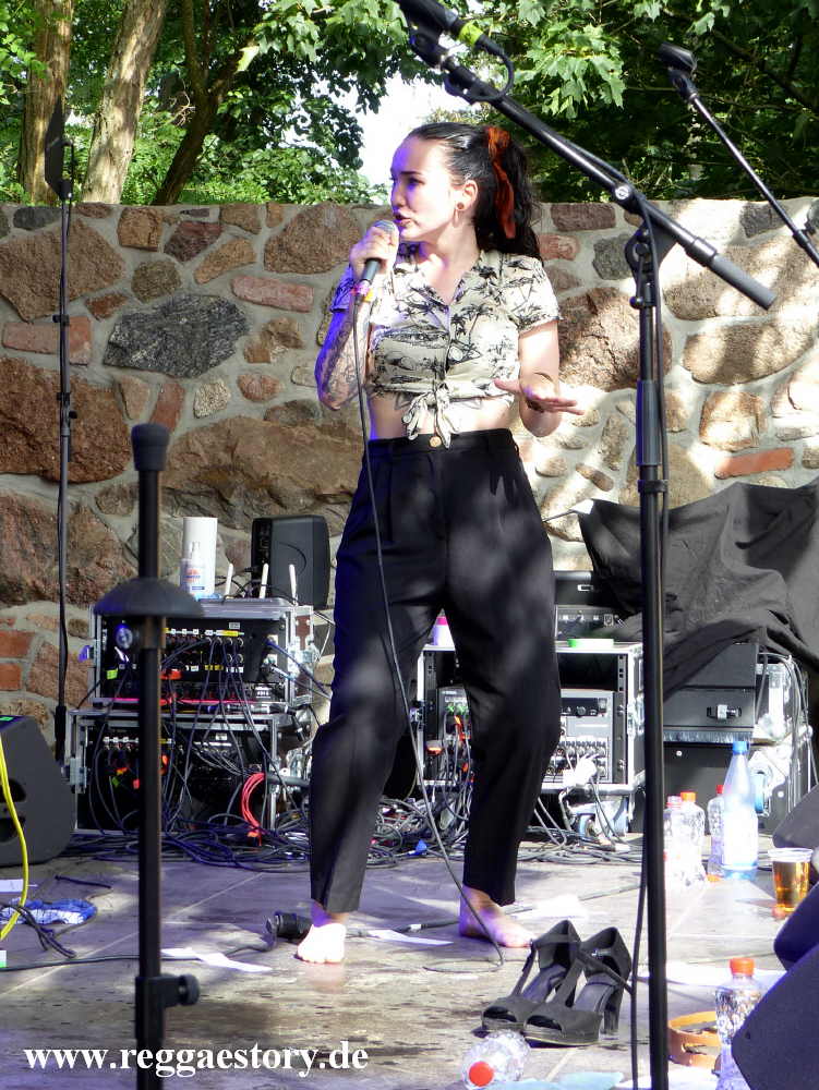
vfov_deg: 28.2
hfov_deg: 21.3
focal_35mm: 69
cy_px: 545
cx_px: 410
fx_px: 2175
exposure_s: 1/125
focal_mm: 12.5
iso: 100
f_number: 4
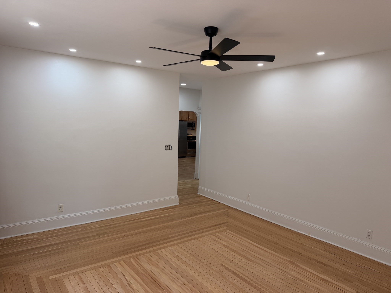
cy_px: 146
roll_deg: -1.3
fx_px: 271
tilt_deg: -3.7
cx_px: 196
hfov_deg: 71.6
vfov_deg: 56.8
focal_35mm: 24
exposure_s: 1/121
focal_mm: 6.76
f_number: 1.78
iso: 80
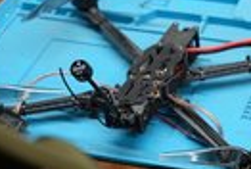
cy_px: 76
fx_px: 978
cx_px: 236
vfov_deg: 9.8
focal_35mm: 140
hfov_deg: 14.4
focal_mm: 46
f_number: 4
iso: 800
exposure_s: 1/160
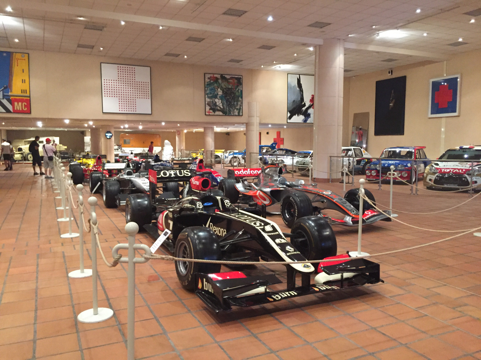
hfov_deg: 61.7
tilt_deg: -4.0
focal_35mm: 29
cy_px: 180
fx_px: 403
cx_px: 240
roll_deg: -0.6
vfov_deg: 48.2
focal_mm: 4.15
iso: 320
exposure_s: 1/17
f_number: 2.2
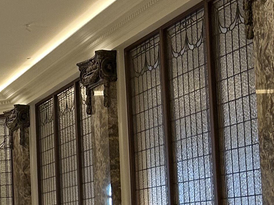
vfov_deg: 13.4
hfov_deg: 15.2
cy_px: 171
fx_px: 871
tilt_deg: +4.0
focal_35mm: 110
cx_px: -238
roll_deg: +0.2
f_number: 1.5
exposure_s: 1/100
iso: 125
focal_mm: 5.7
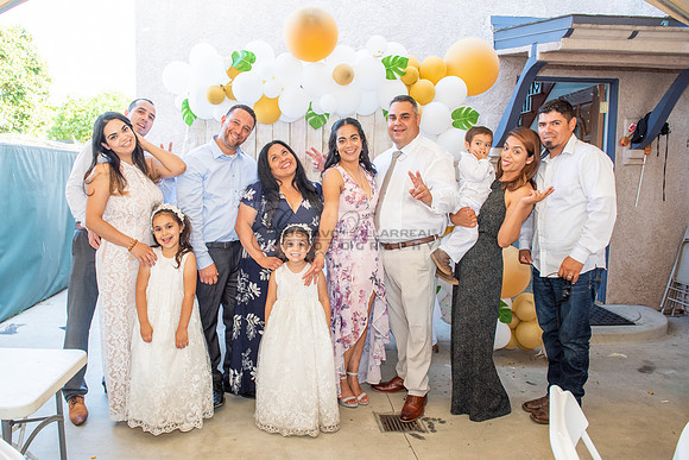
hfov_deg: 66.6
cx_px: 298
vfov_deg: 47.6
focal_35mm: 27
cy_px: 229
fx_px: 521
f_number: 5
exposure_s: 1/160
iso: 500
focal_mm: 24
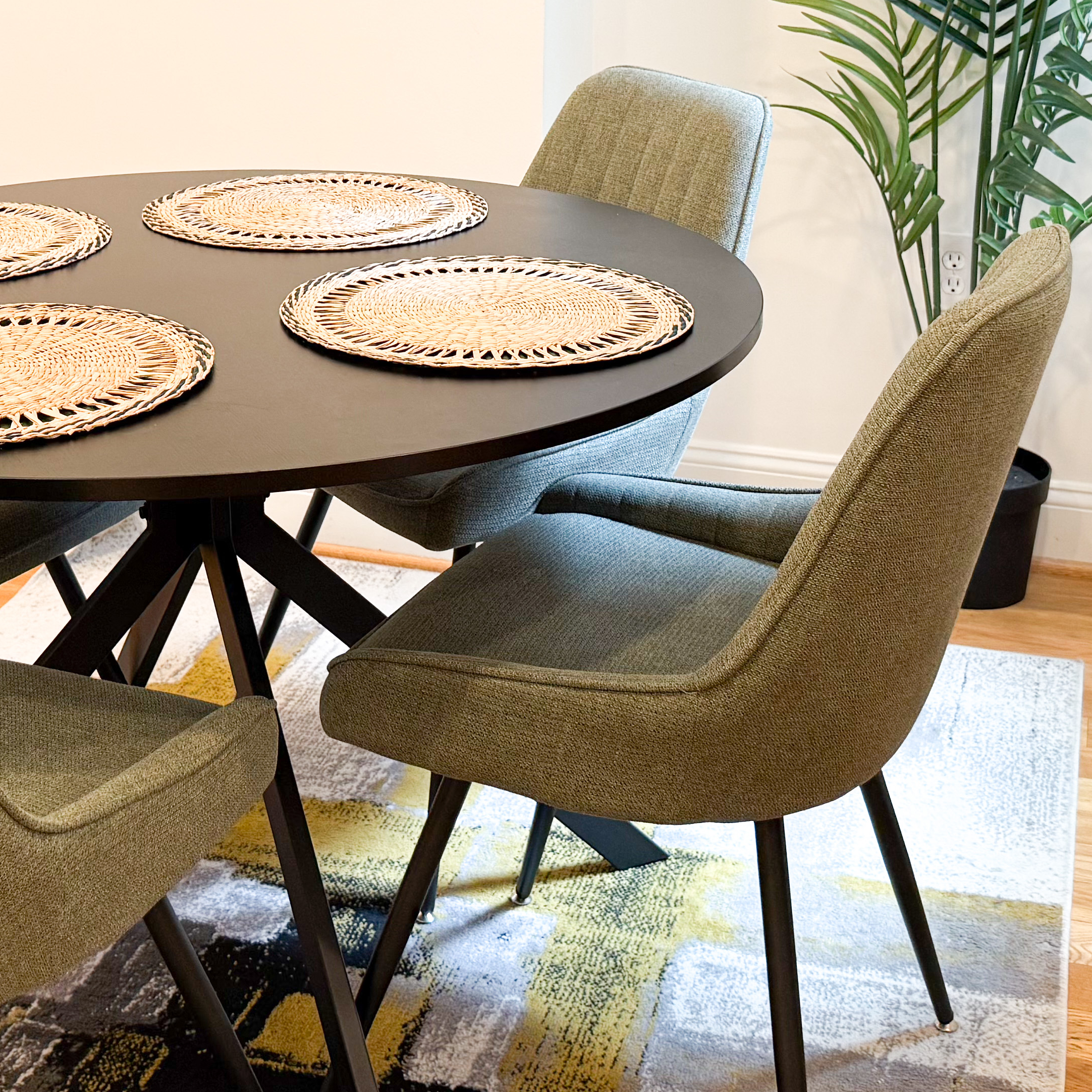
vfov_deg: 29.7
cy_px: 196
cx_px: 374
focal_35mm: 56
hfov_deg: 30.4
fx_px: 1999
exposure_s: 1/120
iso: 160
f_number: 1.8
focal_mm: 6.76
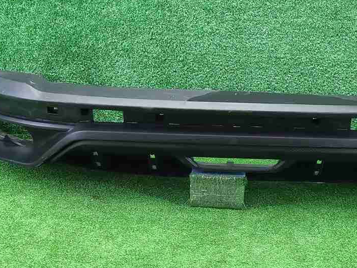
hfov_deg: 35.8
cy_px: 129
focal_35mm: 53
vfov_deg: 27.5
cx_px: 236
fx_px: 547
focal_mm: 5.4
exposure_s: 1/50
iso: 247
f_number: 1.8
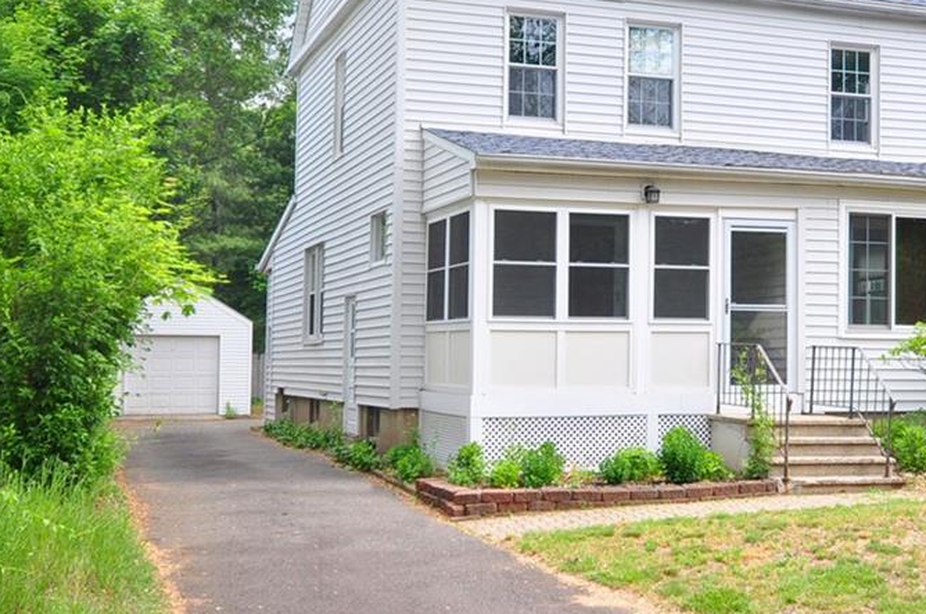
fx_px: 1181
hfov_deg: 42.2
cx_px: 625
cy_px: 254
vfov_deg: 29.1
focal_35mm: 46
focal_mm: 20
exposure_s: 1/320
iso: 400
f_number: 7.1
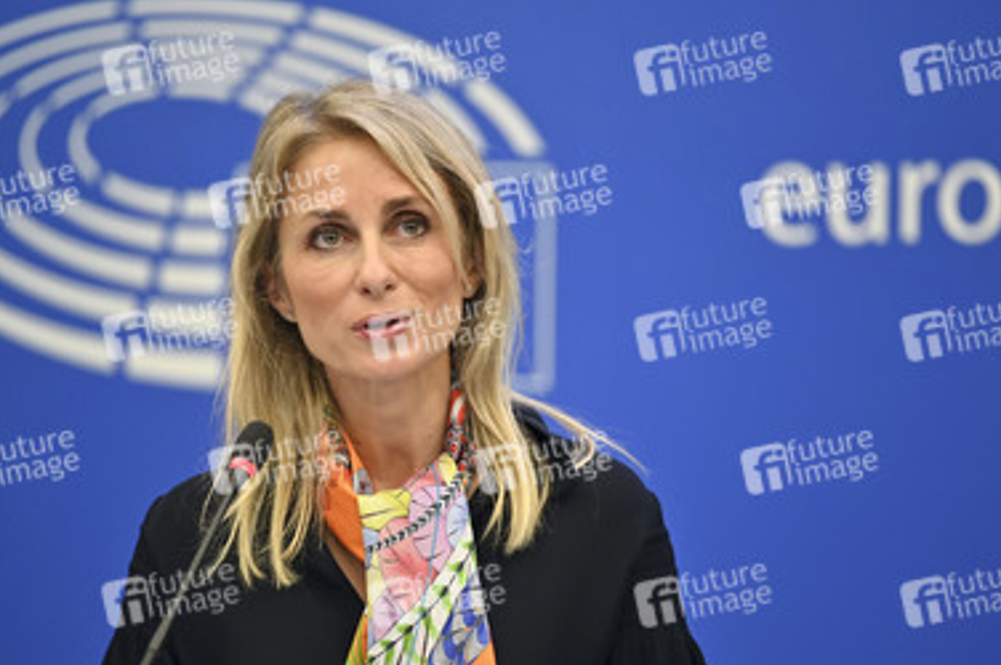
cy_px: 396
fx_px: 6667
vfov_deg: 5.7
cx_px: 473
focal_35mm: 240
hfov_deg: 8.6
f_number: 2.8
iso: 400
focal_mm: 200
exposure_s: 1/100
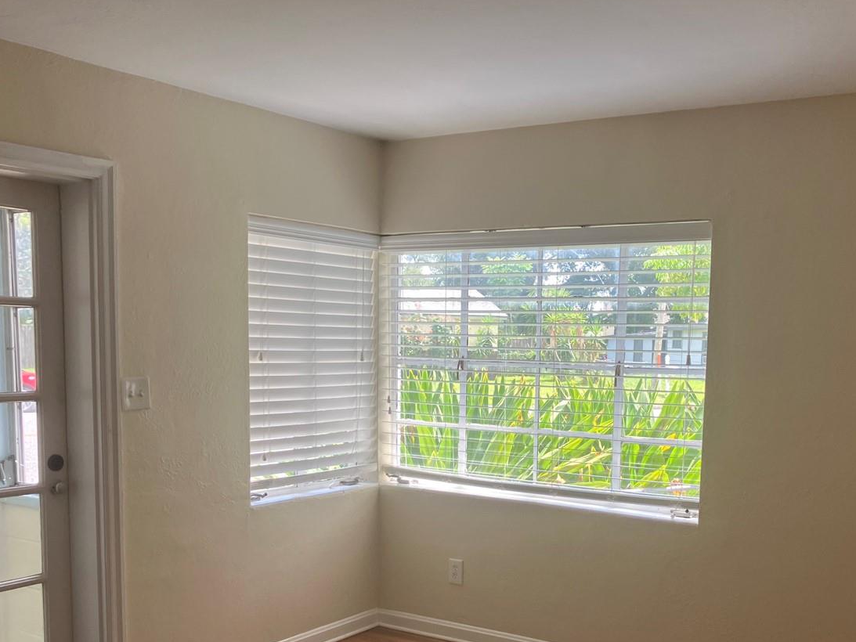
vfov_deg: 34.7
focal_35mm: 41
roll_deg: -1.1
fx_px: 1014
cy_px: 449
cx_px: 495
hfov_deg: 45.6
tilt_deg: -5.2
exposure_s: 1/121
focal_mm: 3.99
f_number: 1.8
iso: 25
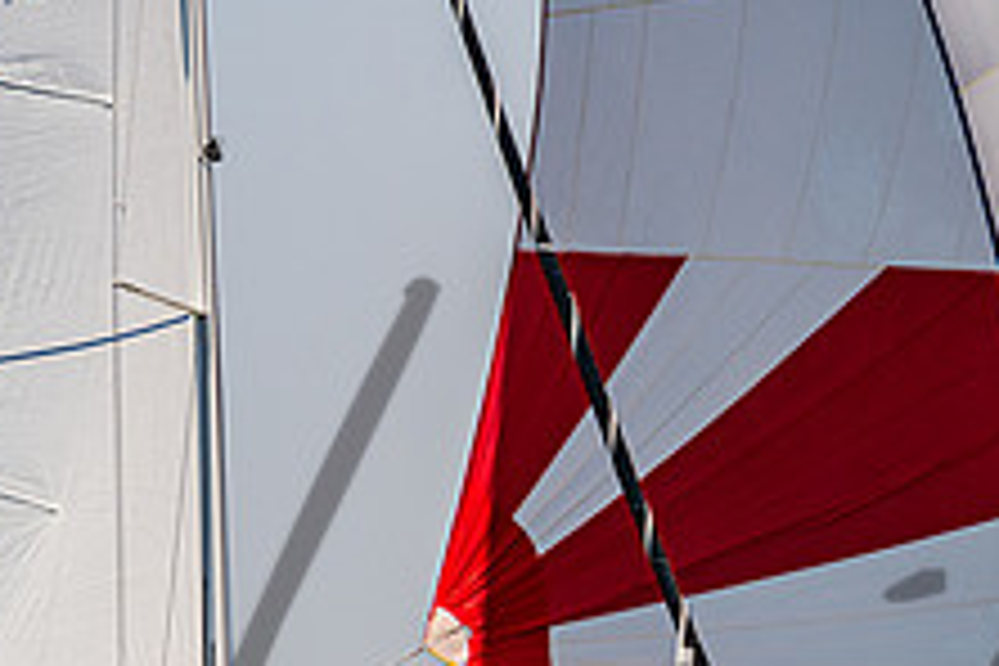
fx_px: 15650
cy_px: 824
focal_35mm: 564
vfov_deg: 2.4
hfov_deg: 3.7
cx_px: 400
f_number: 8
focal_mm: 200
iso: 400
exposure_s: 1/2000
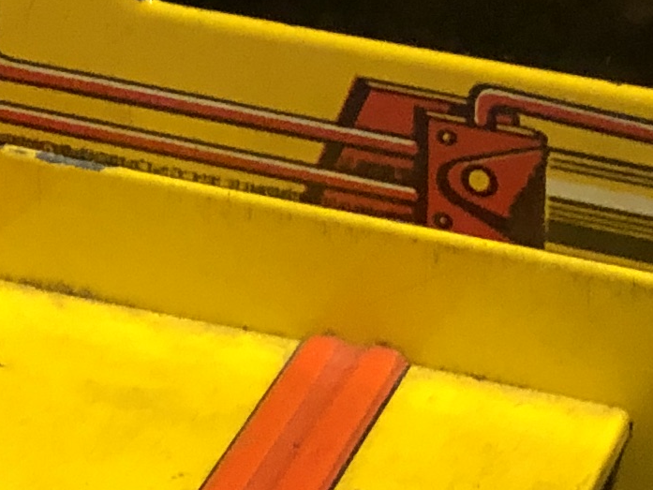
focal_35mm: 162
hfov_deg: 12.2
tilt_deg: -25.0
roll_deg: +1.6
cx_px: 304
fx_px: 3057
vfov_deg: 9.1
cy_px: -27
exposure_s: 1/4
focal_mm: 3.99
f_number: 1.8
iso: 100
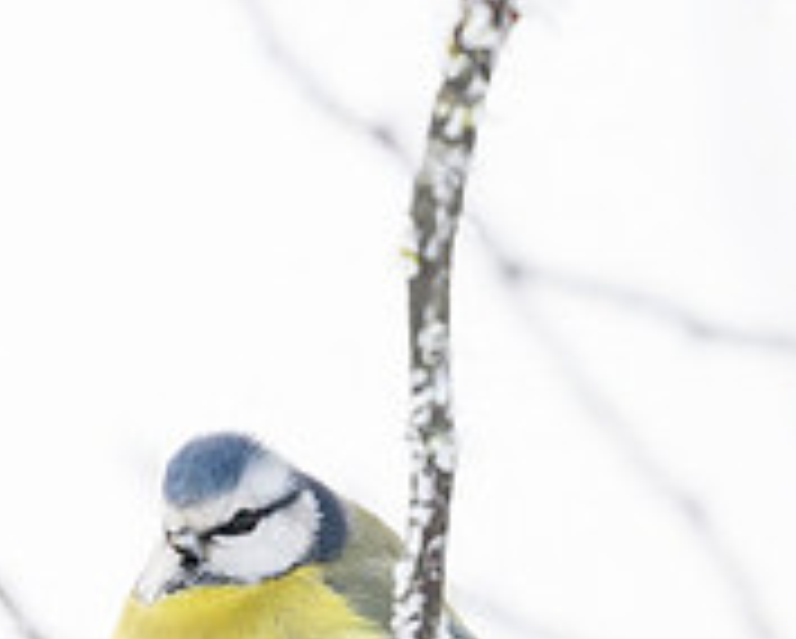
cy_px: 544
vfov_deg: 0.5
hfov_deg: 0.7
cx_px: -295
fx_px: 67263
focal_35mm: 2852
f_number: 4
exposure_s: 1/2000
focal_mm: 560
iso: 800
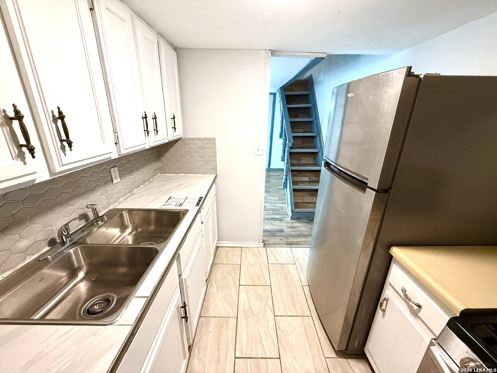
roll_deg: -0.6
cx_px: 248
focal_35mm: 14
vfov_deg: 85.7
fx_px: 201
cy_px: 186
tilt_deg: -18.8
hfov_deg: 102.1
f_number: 2.2
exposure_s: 1/60
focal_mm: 2.22
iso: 320
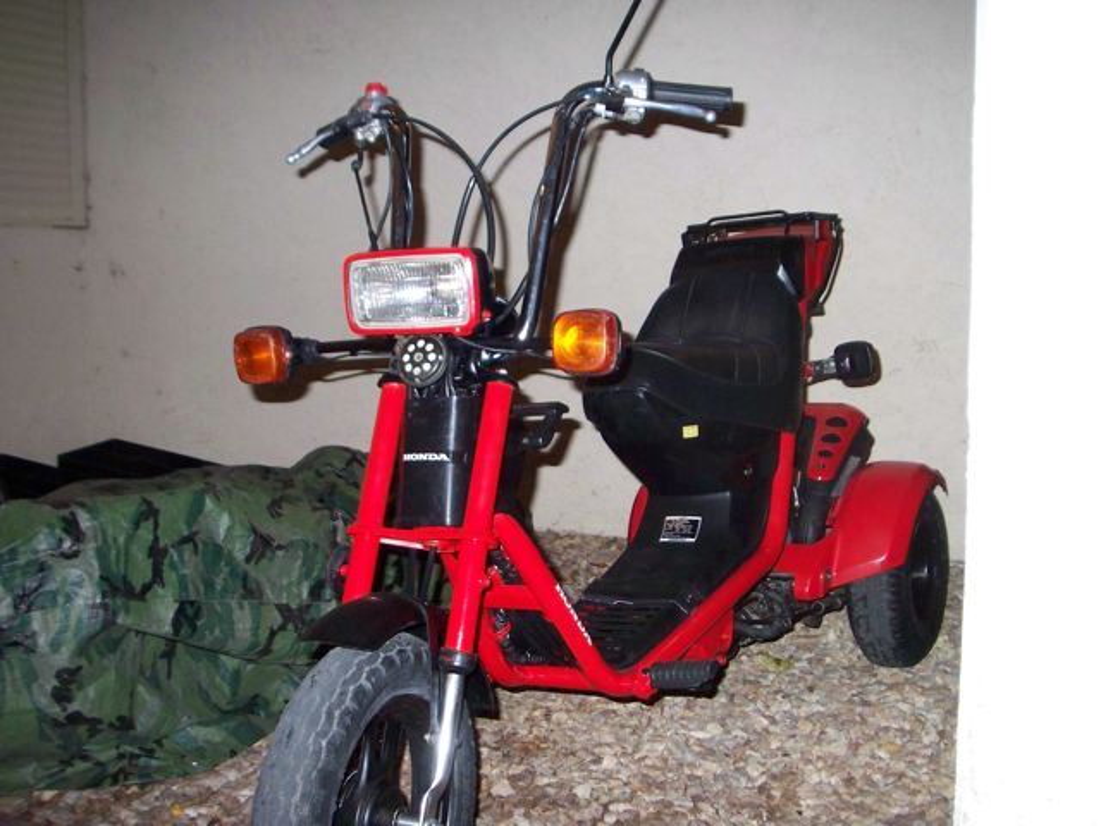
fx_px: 1209
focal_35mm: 38
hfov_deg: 49.0
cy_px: 413
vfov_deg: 37.7
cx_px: 550
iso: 200
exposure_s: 1/60
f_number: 3.9
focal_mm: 6.3
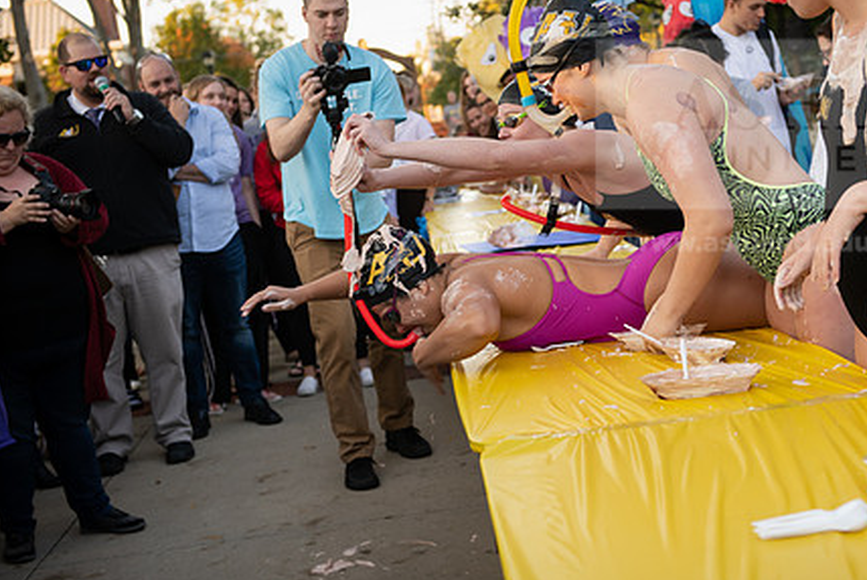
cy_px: 285
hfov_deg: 30.8
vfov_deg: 21.0
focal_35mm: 65
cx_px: 535
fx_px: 1566
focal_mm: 48
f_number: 3.5
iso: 640
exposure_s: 1/320
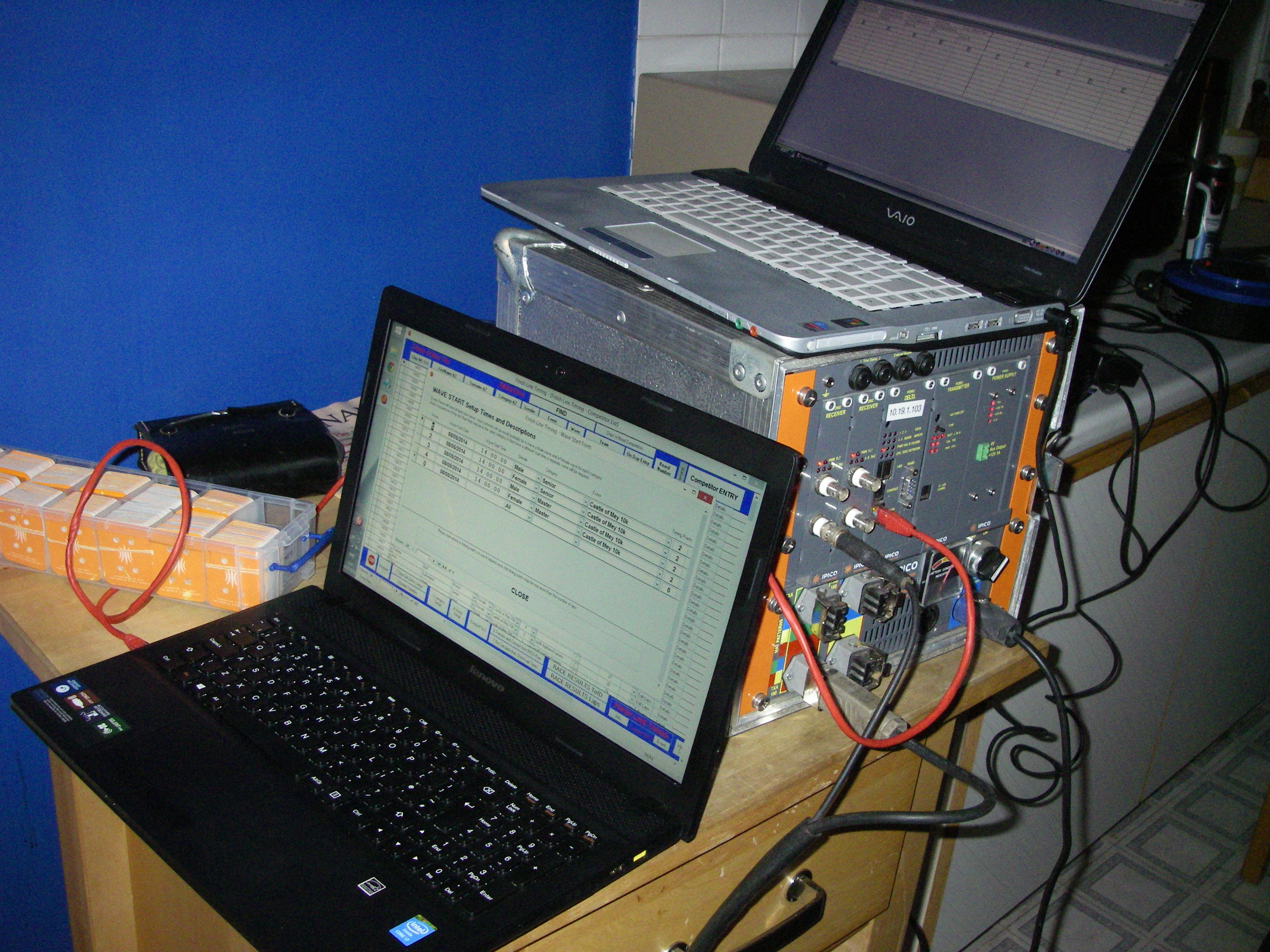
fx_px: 1394
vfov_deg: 37.7
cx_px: 635
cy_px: 476
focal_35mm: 38
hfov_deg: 49.0
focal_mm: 6.3
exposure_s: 1/50
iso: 400
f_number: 3.3
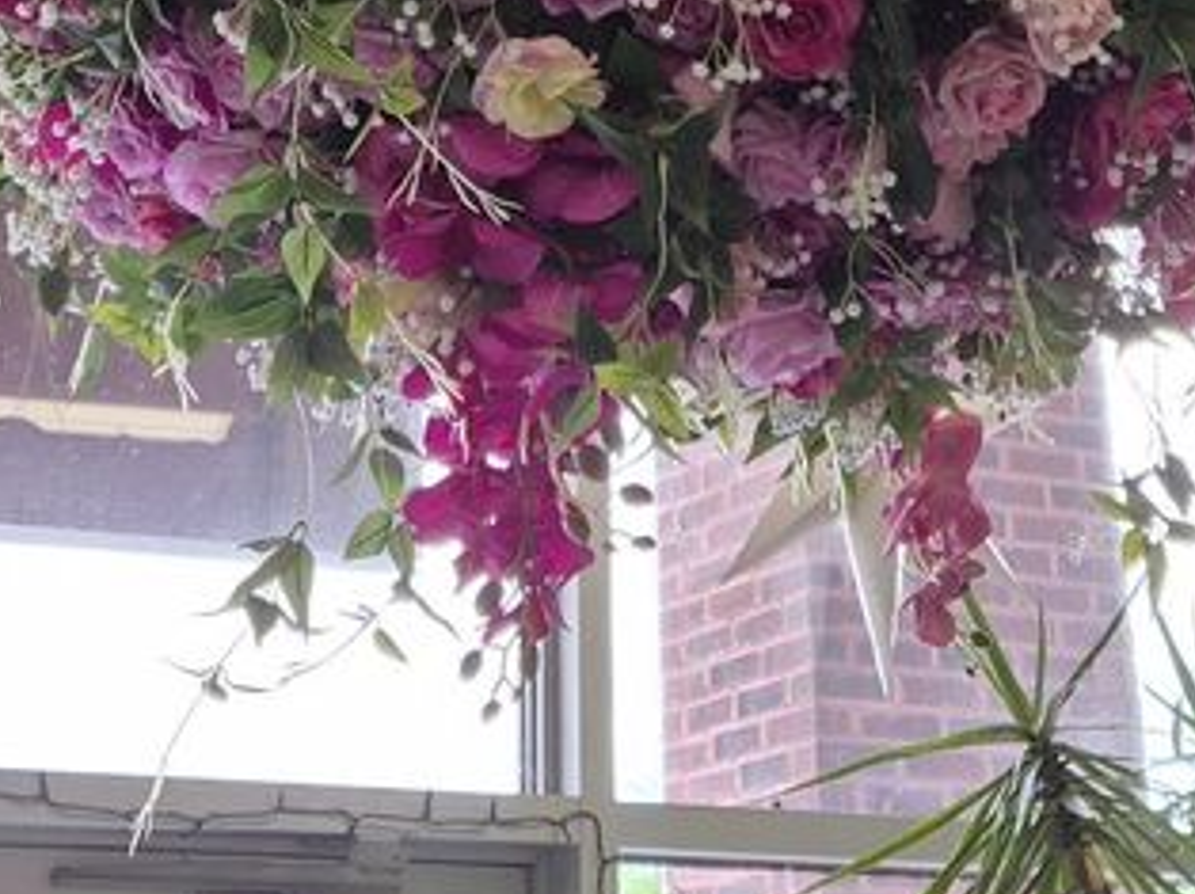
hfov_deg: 22.3
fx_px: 3036
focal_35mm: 88
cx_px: 628
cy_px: -624
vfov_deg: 15.0
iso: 50
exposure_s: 1/120
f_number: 1.8
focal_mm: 5.4
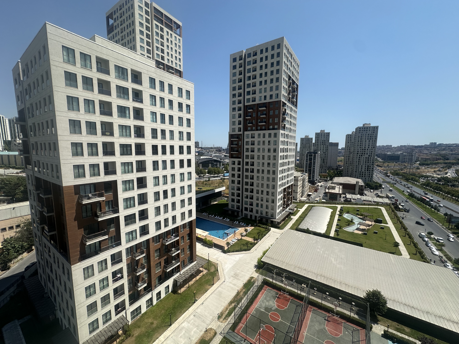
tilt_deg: -6.5
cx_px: 230
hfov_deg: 102.1
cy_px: 172
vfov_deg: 85.7
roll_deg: -1.0
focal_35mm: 14
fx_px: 186
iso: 50
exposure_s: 1/2506
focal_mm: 2.22
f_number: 2.2
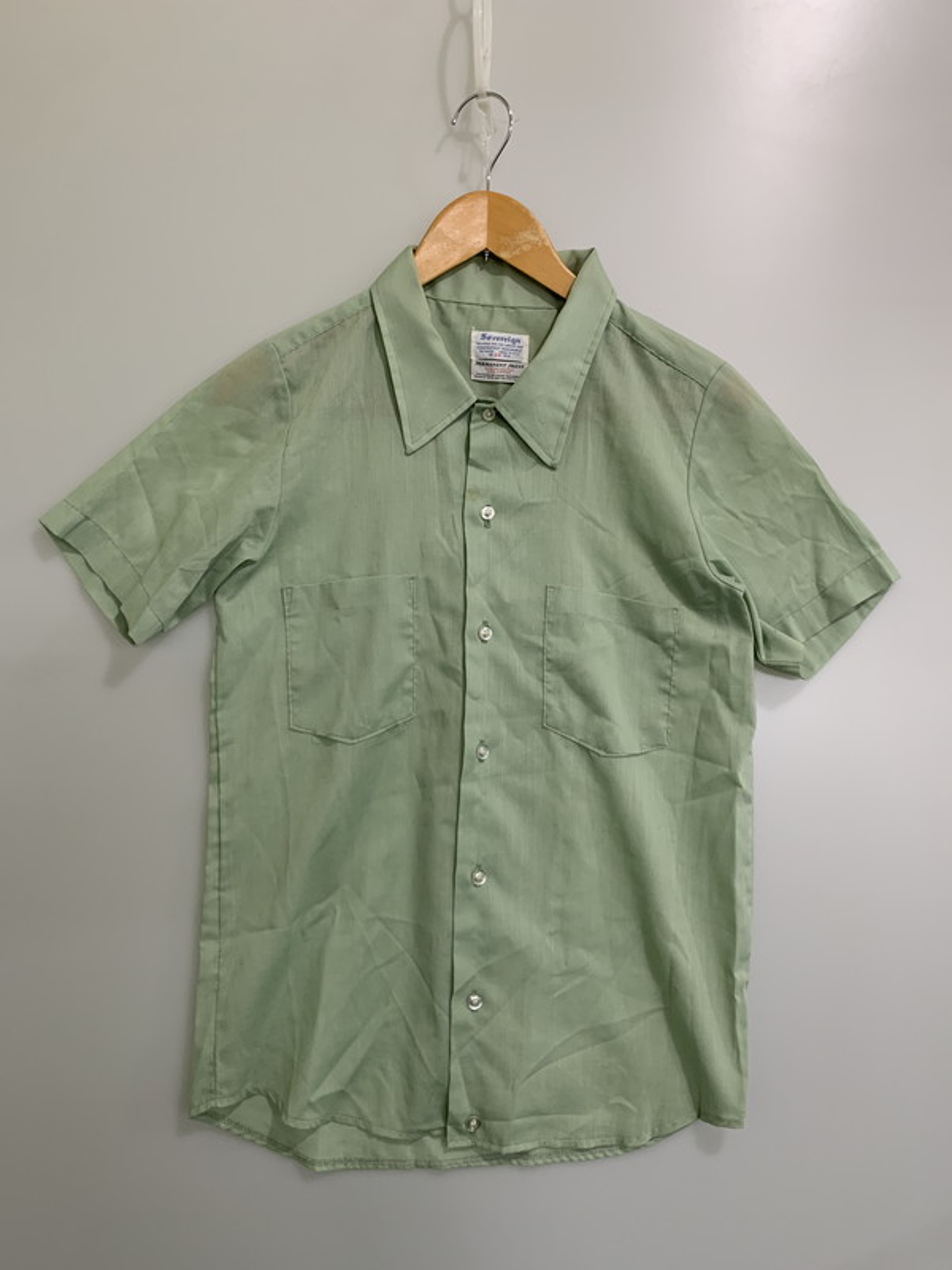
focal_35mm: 26
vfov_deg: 67.3
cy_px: 635
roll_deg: -1.5
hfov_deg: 53.1
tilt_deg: -18.5
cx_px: 476
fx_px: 953
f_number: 1.8
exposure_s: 1/50
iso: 80
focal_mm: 4.25
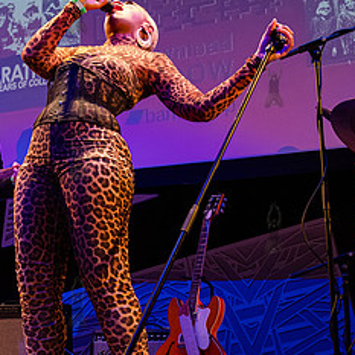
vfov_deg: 23.3
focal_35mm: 74
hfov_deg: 23.1
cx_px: 76
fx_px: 859
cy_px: 154
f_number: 4.5
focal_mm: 35
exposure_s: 1/640
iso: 10000
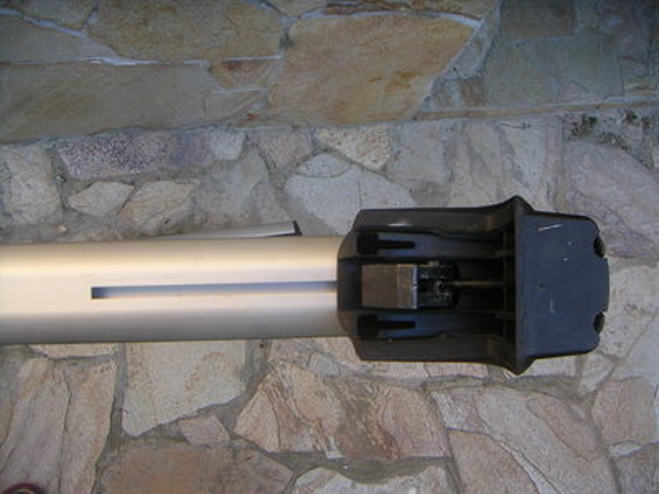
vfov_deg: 38.7
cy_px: 247
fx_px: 704
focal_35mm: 37
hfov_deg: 50.1
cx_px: 330
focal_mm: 4.8
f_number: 2.8
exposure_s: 1/90
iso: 64
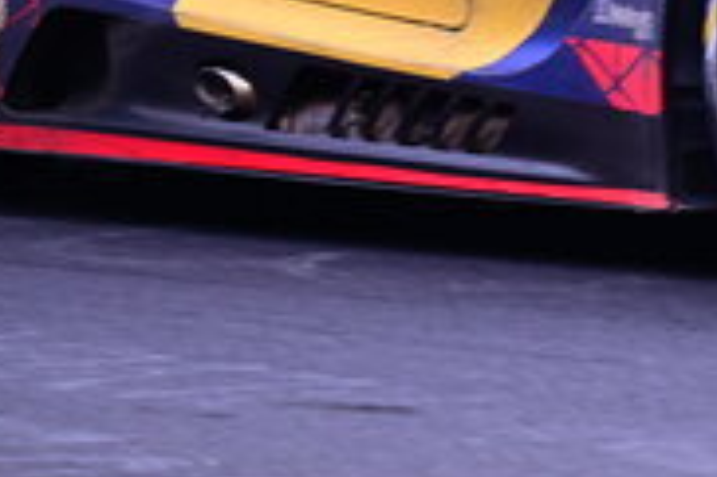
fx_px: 12237
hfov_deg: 3.4
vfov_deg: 2.2
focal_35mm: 615
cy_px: -404
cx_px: 855
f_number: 2.8
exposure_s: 1/800
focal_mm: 140
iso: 320
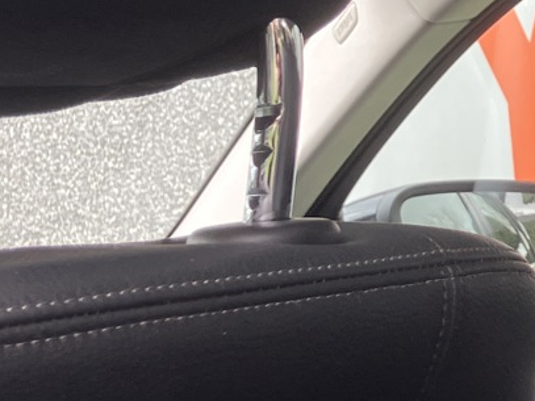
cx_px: 808
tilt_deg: +7.0
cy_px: -22
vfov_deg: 11.1
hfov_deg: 14.0
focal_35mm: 132
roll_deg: +6.6
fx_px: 2039
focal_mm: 3.99
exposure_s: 1/121
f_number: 1.8
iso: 25
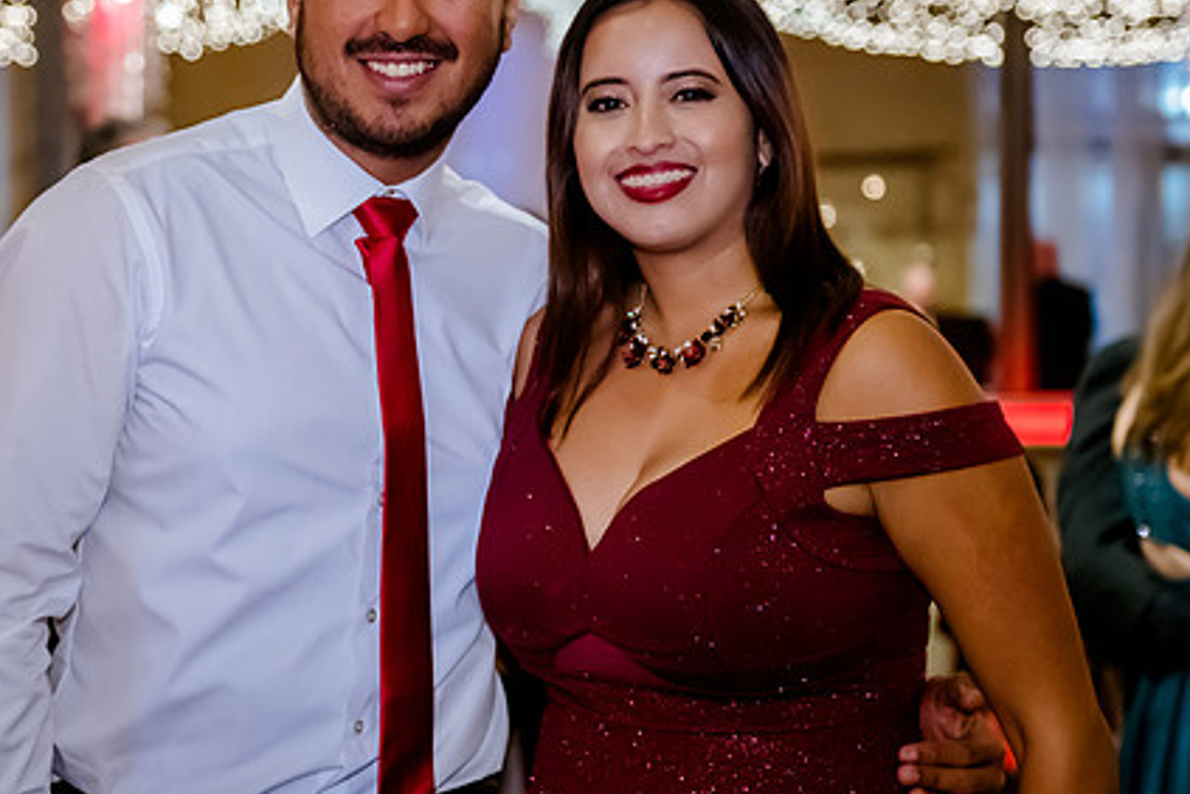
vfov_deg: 14.2
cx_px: 325
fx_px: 3173
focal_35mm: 96
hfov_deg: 21.1
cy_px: 302
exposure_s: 1/125
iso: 3200
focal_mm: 55
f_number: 2.8
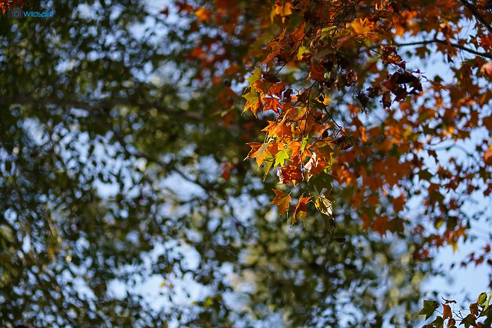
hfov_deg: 20.4
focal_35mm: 100
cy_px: 164
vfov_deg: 13.7
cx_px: 246
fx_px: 1367
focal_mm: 100
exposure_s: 1/500
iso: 100
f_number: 2.8
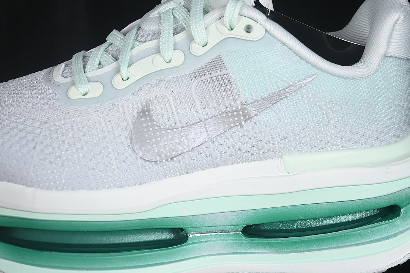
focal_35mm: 75
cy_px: 136
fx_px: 854
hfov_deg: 27.0
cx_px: 205
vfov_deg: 18.2
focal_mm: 50
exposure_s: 1/80
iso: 160
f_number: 7.1
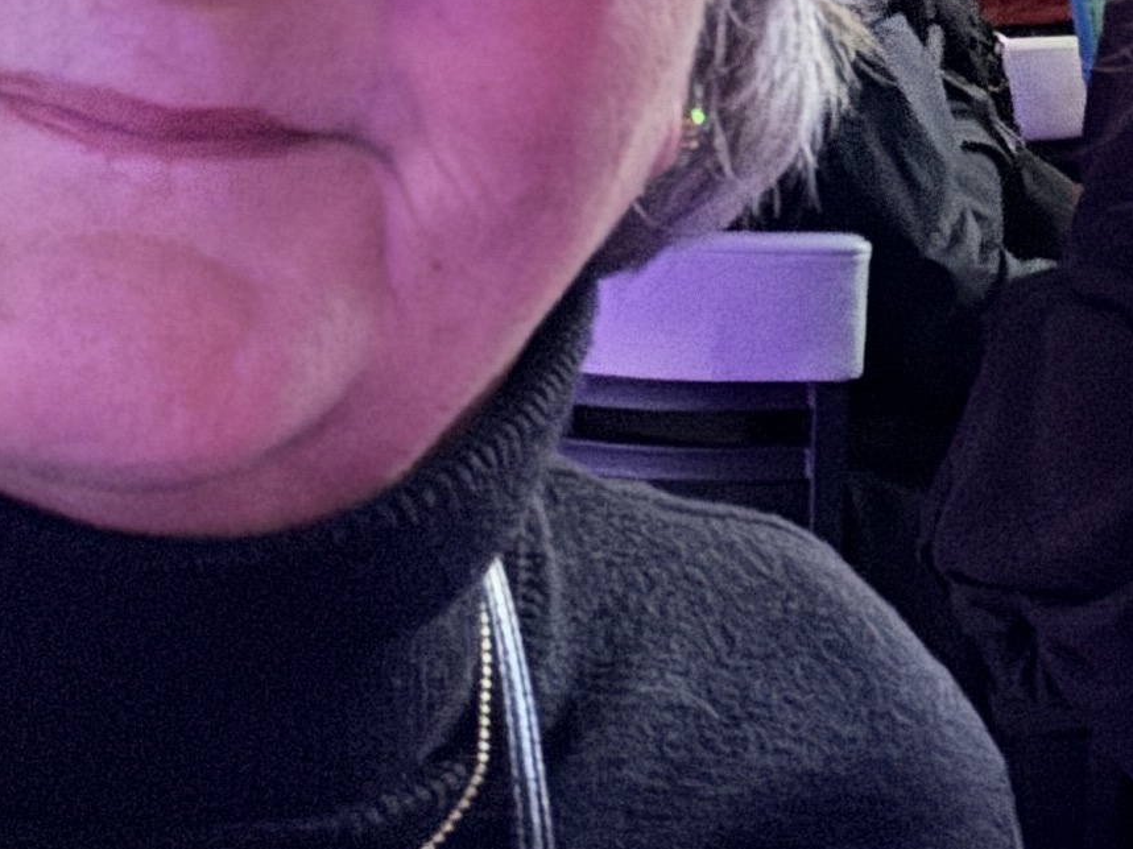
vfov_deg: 13.2
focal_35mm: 108
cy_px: -281
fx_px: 3534
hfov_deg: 17.8
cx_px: 1093
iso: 1000
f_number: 1.9
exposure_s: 1/15
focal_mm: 2.69
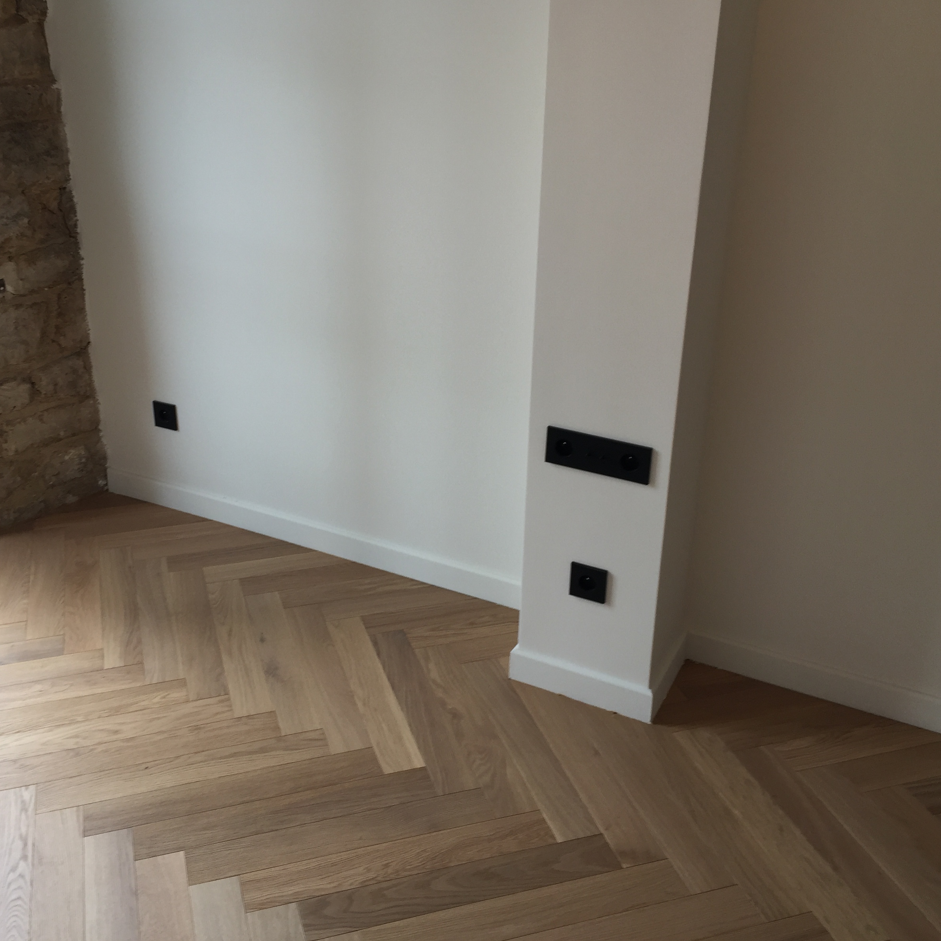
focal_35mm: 35
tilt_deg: -23.2
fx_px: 1076
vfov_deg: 47.2
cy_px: 463
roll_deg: +0.8
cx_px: 398
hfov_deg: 47.1
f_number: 2.2
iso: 40
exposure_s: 1/50
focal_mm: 4.15
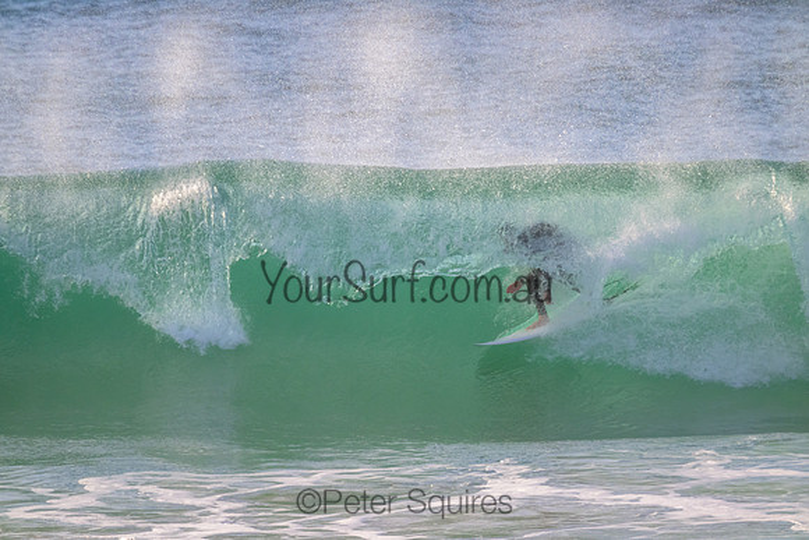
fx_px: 17981
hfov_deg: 2.6
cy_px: 270
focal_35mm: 800
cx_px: 404
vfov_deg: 1.7
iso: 1600
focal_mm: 800
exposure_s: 1/1600
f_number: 11
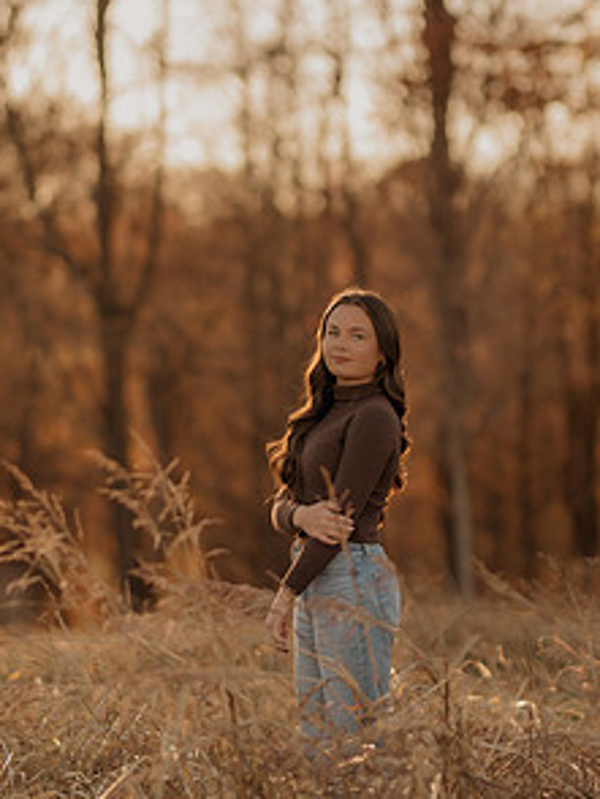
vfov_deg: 12.3
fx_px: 3715
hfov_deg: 9.2
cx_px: 263
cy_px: 469
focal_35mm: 161
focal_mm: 85
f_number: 1.4
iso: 200
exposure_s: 1/1600
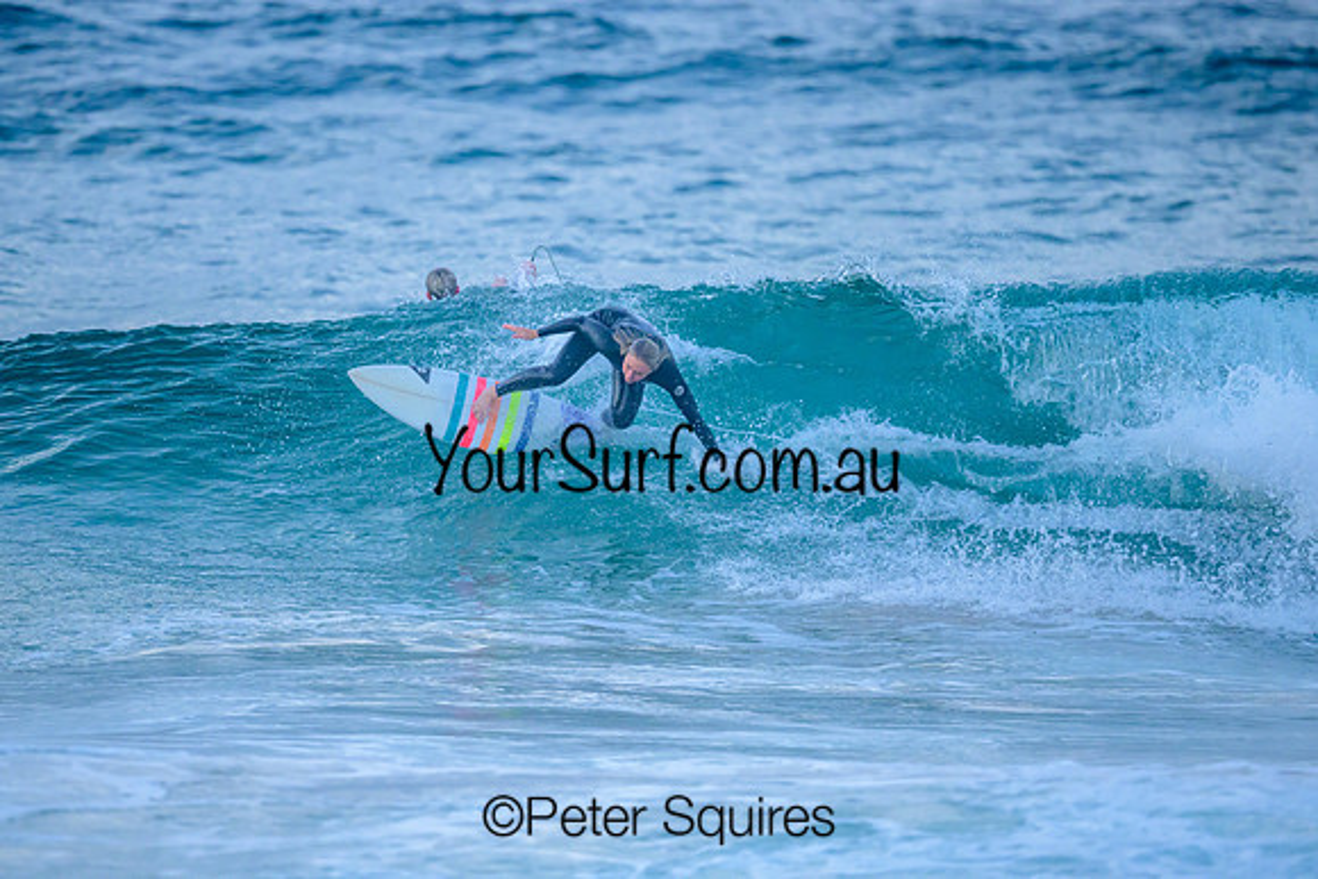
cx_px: 659
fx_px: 29294
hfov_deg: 2.6
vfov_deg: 1.7
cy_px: 440
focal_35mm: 800
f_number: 6.3
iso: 2200
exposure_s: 1/2000
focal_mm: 800
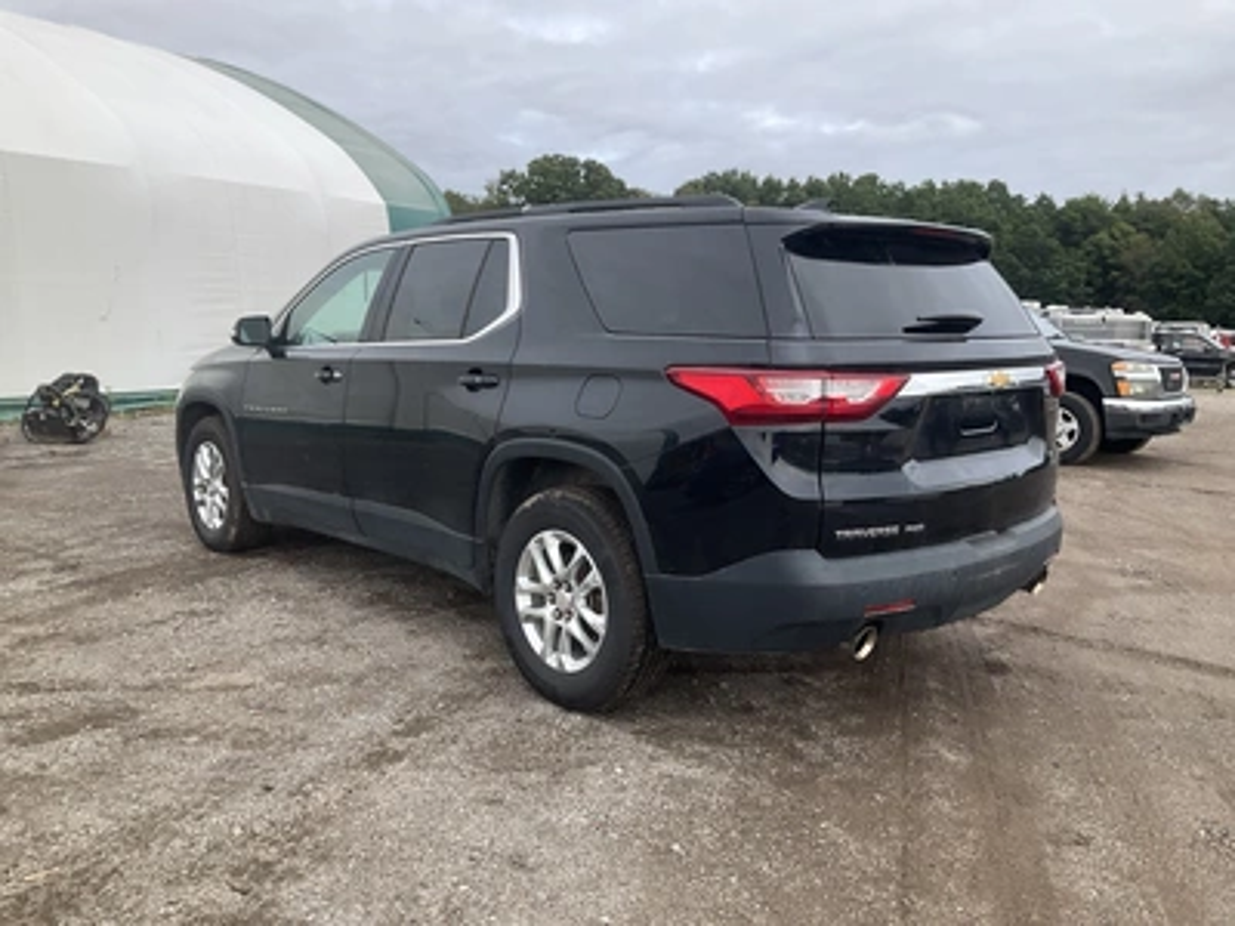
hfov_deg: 61.7
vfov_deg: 48.2
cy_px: 463
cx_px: 618
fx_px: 1035
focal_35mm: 29
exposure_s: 1/869
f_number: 1.8
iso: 25
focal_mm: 3
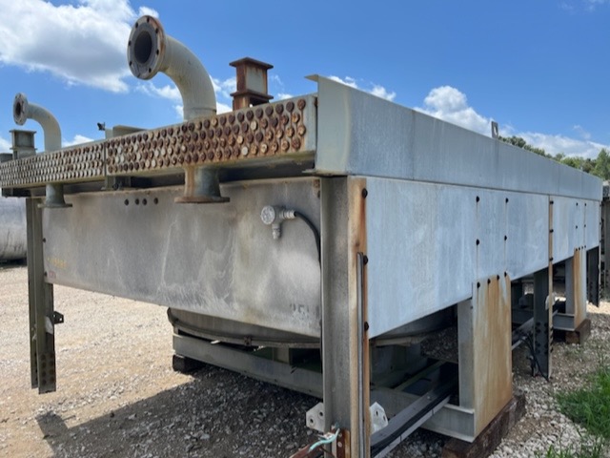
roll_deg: +1.7
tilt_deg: -1.9
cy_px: 229
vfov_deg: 53.1
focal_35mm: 26
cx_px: 305
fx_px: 458
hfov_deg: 67.3
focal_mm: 5.1
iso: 50
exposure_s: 1/2825
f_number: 1.6
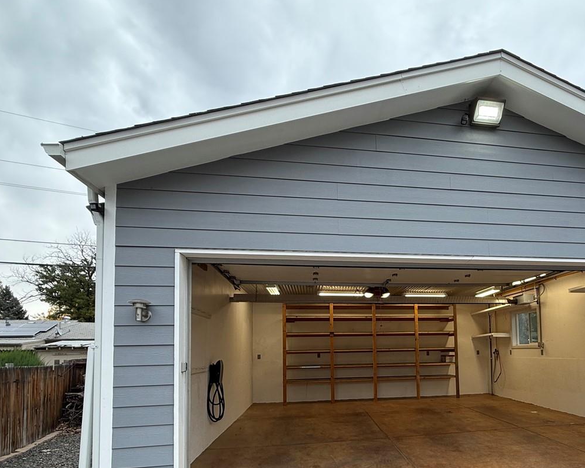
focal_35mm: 22
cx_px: 390
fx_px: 381
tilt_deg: +4.1
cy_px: 328
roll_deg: +0.7
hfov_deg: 72.8
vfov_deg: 60.9
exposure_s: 1/154
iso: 50
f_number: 2.2
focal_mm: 2.22
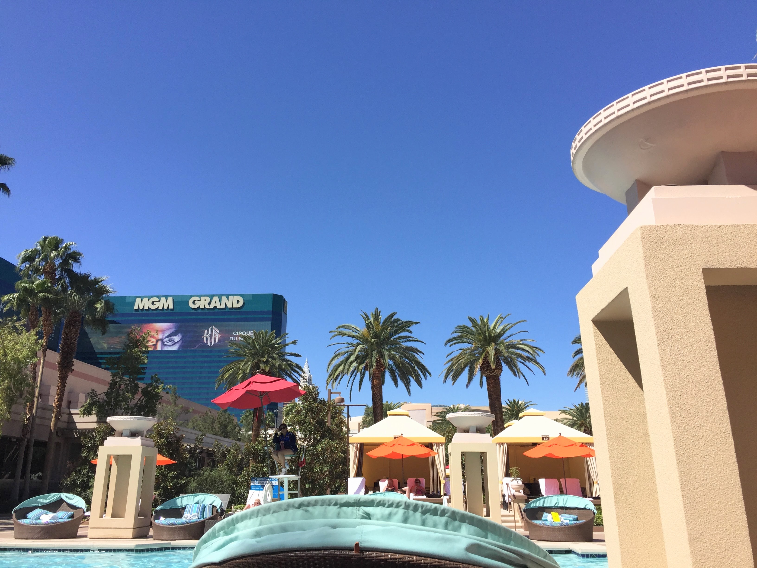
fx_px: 634
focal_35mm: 29
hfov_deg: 61.7
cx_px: 378
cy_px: 284
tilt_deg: +18.2
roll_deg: -0.3
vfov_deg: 48.2
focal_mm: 4.15
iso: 32
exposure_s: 1/2475
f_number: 2.2
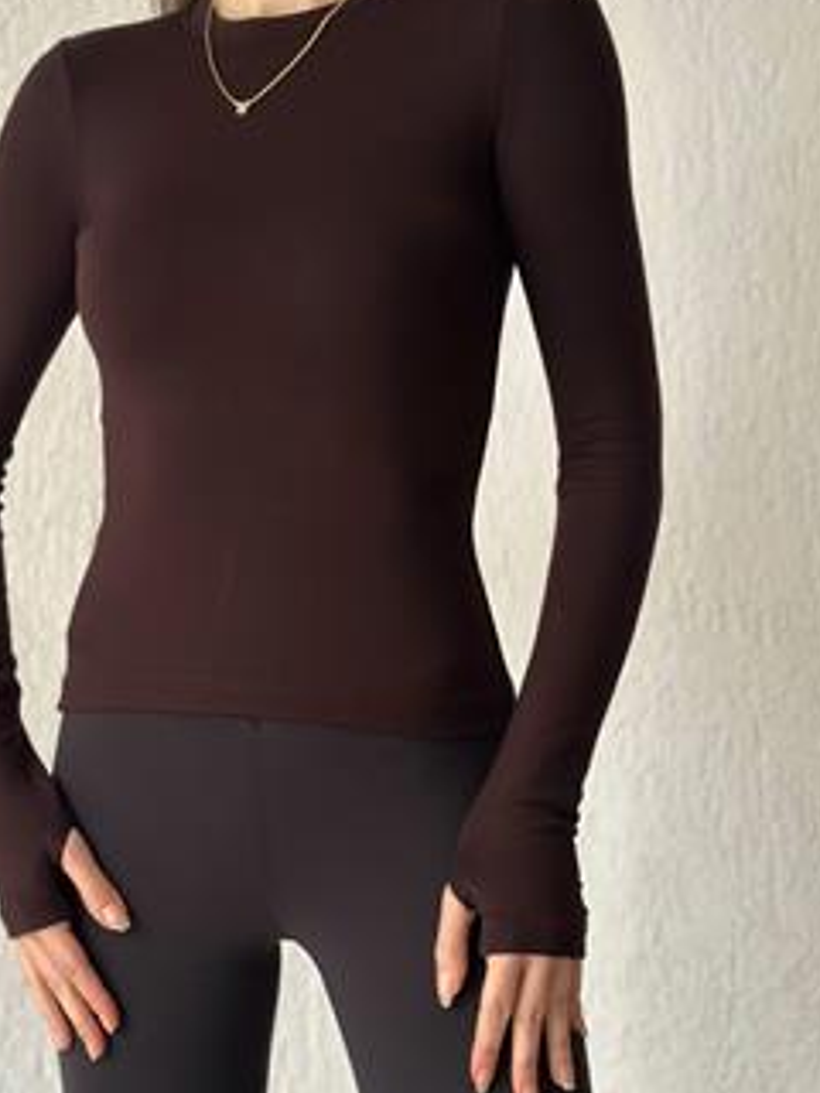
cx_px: 294
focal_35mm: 64
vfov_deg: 30.3
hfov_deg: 22.9
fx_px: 2021
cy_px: 594
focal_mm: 6.86
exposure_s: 1/57
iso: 400
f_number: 1.78
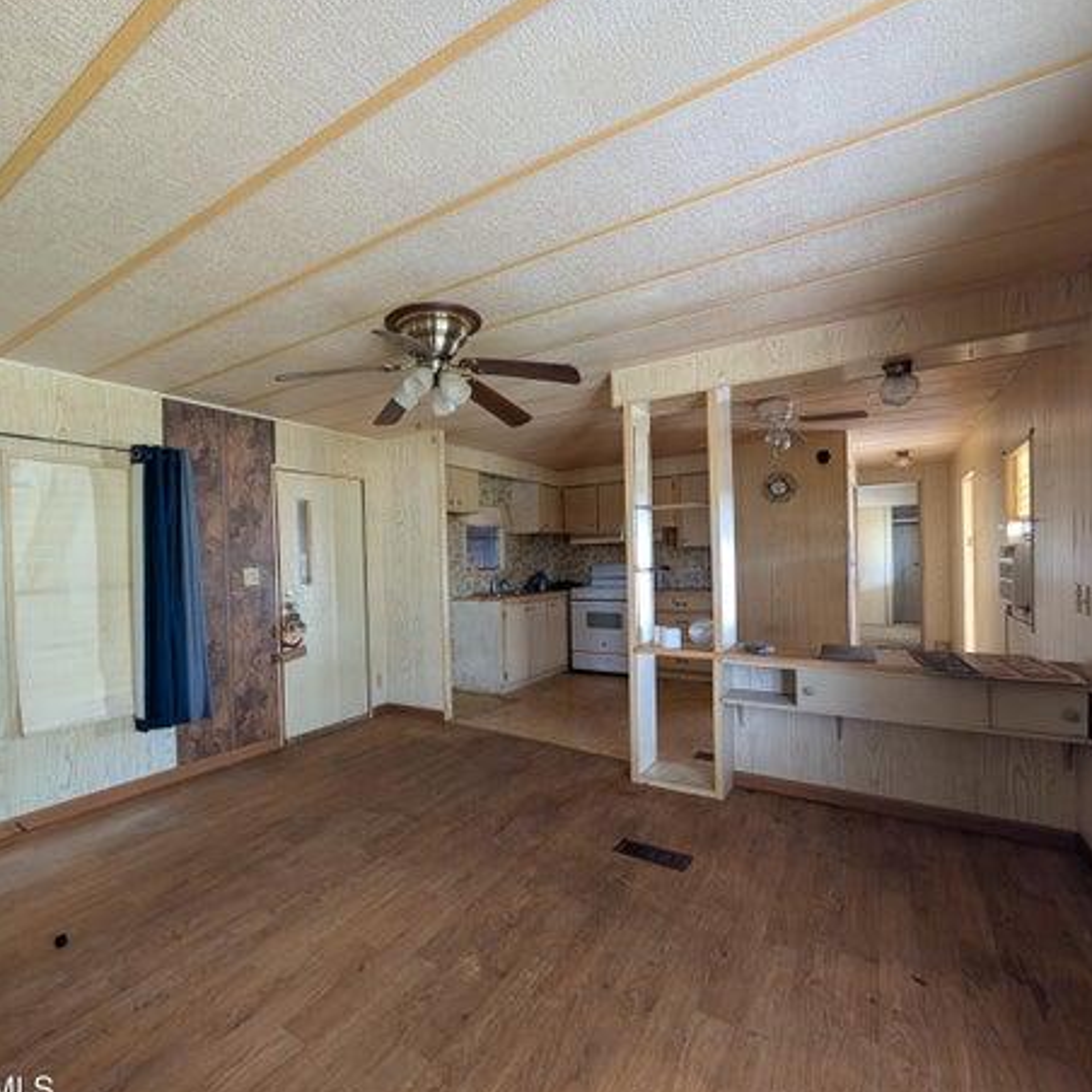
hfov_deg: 90.3
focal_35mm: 15
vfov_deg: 91.1
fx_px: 535
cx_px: 457
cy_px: 563
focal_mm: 2.02
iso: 55
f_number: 1.7
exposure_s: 1/18.3
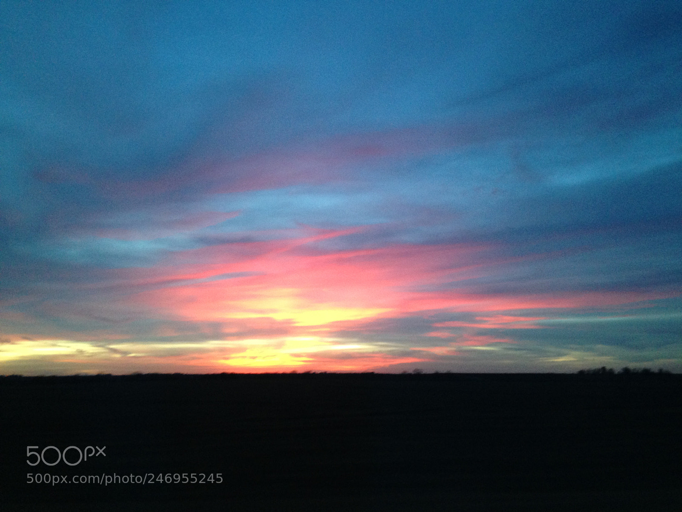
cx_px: 341
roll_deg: +0.1
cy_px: 256
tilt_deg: +15.2
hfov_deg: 55.4
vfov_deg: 42.9
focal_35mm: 33
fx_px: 650
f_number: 2.4
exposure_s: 1/20
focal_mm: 4.12
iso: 200
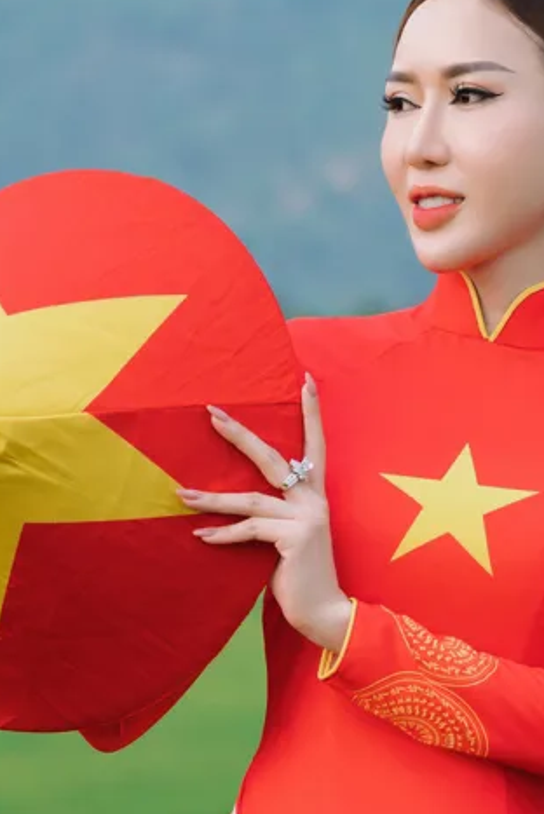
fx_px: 7046
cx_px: 284
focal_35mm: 311
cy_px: 492
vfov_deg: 6.6
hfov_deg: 4.4
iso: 1000
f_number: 6.3
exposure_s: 1/400
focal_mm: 138.6
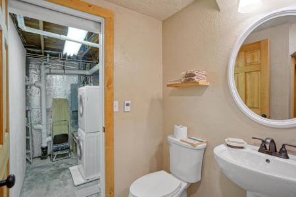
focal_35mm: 17
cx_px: 148
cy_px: 98
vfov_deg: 70.4
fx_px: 140
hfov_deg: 93.3
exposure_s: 1/15
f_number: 8
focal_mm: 17
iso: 400
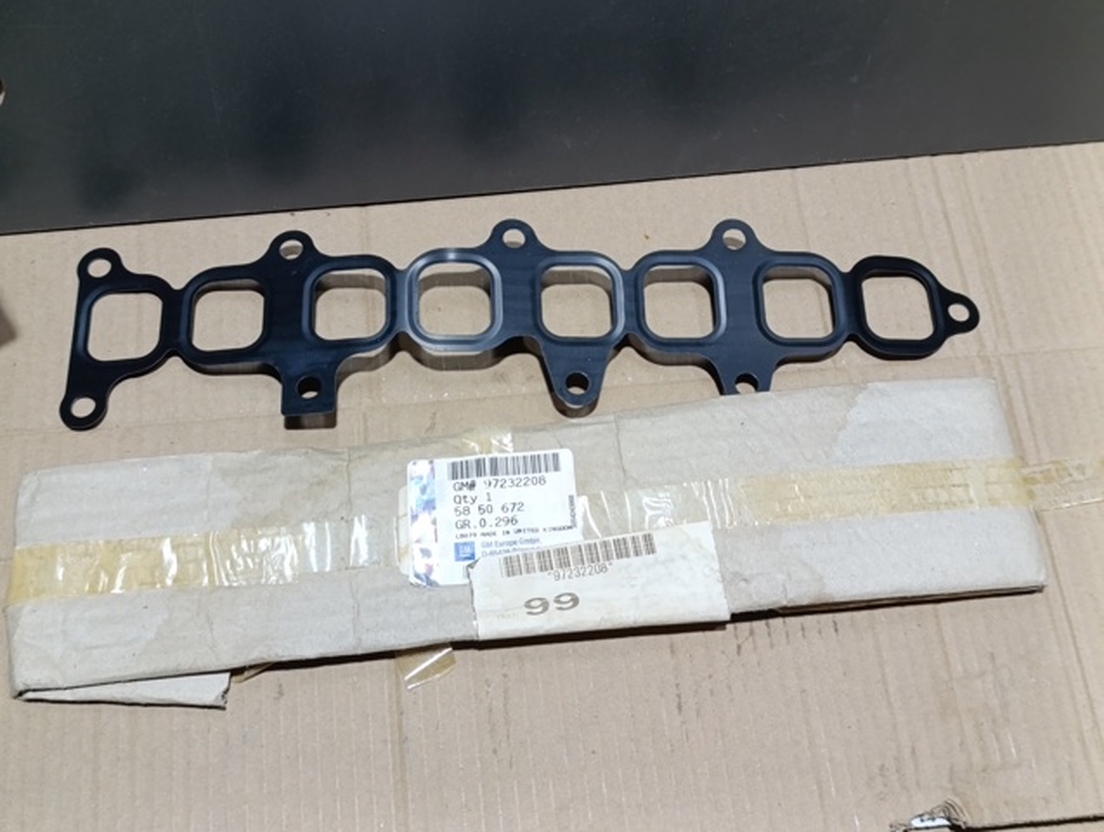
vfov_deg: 31.6
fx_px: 1470
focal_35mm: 46
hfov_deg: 41.2
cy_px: 416
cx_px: 552
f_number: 1.6
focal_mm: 6.14
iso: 640
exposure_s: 1/99.9
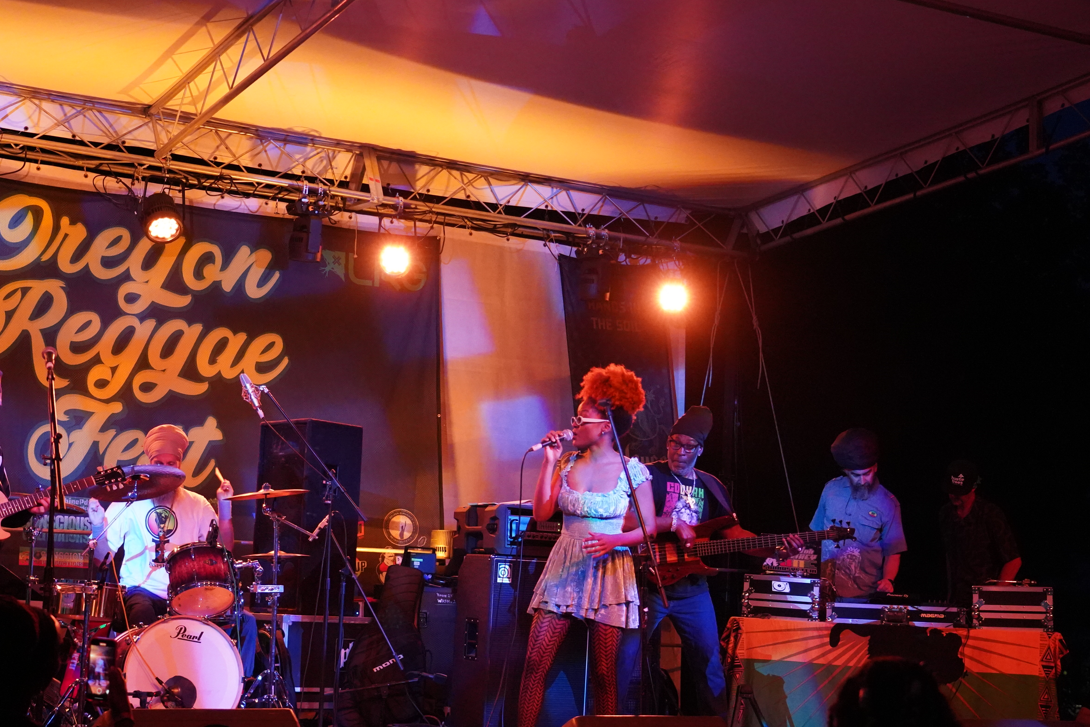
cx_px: 544
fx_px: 1847
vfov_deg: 22.2
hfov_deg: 32.9
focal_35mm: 61
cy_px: 446
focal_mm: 48
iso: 10000
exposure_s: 1/160
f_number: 4
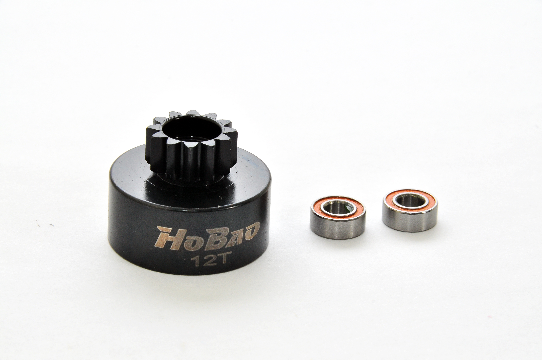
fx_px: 4511
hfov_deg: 6.9
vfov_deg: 4.6
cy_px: 180
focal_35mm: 300
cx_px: 271
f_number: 22
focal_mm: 200
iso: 400
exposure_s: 1/60
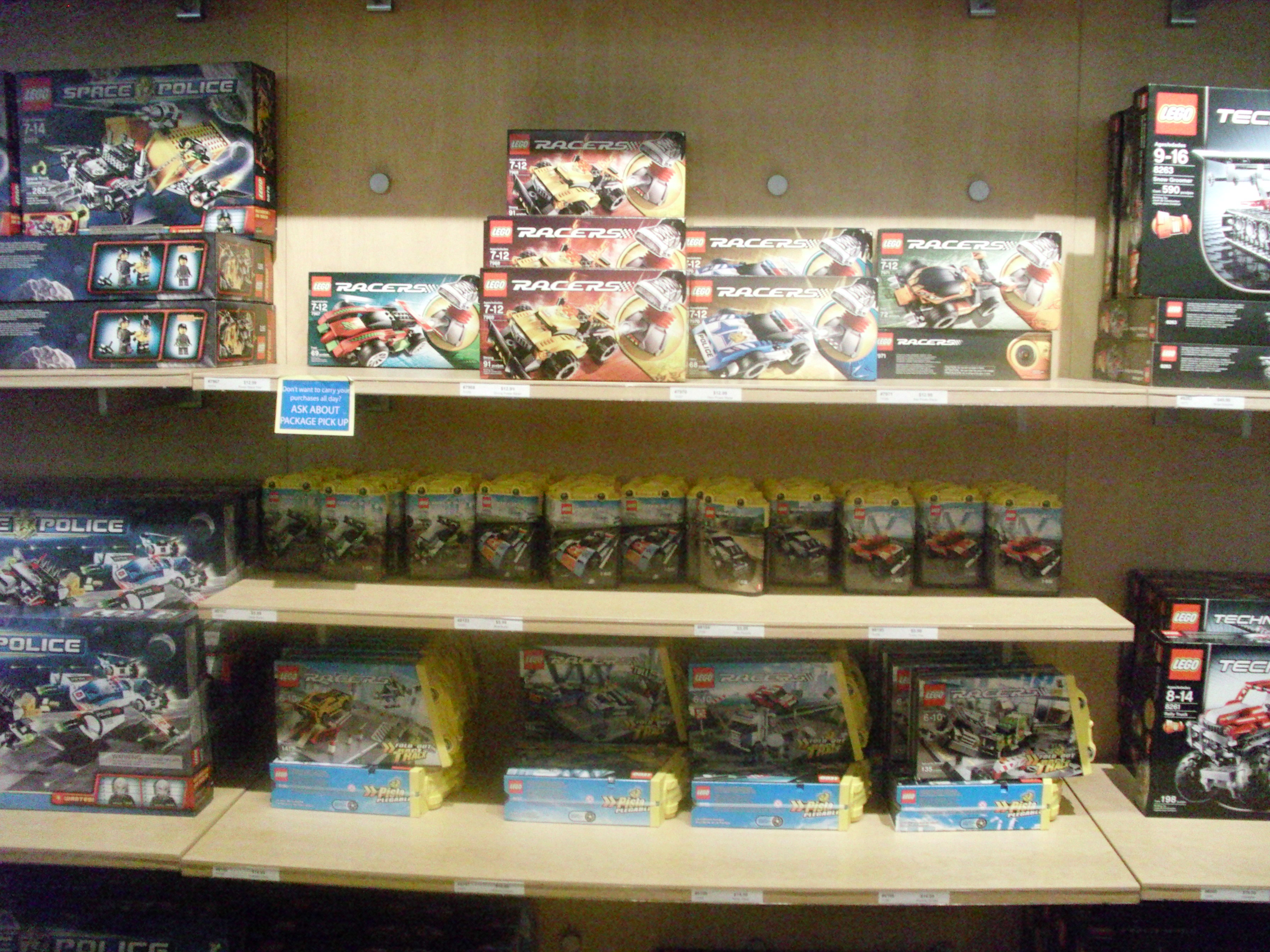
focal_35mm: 38
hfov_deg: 49.0
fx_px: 1394
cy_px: 476
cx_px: 635
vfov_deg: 37.7
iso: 1200
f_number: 3.1
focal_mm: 6.3
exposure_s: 1/60
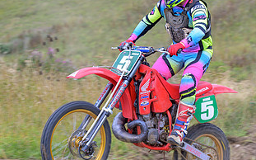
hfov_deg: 15.7
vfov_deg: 9.8
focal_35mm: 133
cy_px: 88
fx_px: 927
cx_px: 166
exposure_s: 1/320
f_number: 4
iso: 64
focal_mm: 70
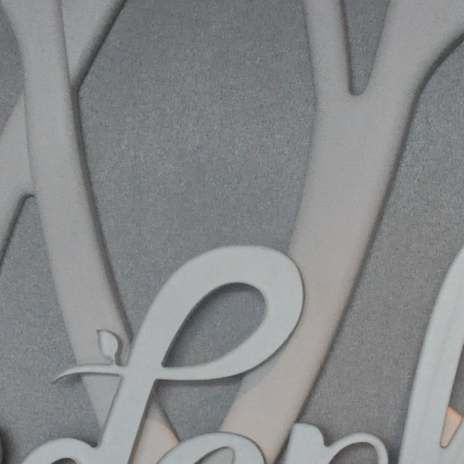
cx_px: 201
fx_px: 1744
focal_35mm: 115
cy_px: 412
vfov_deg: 15.0
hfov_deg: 15.2
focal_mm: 22
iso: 3200
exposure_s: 1/200
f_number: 7.1
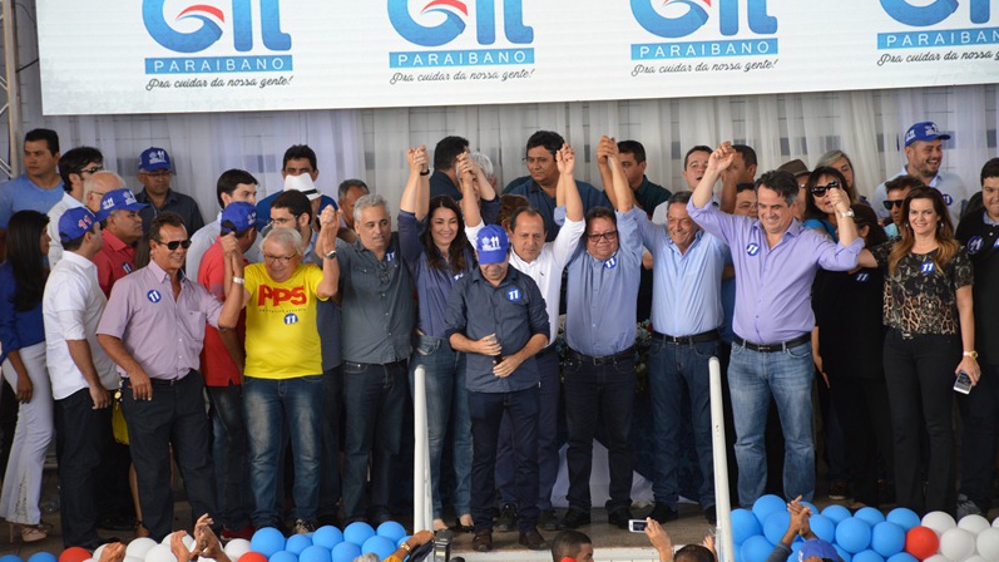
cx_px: 499
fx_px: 5429
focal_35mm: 205
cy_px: 277
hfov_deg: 10.5
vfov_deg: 5.9
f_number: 5.6
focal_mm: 130
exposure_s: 1/100
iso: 400
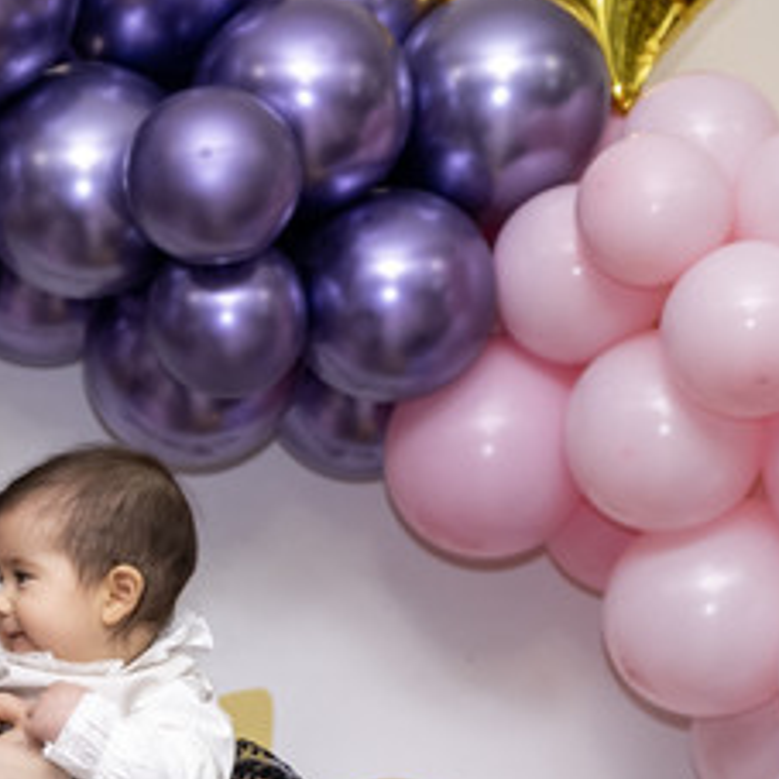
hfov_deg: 8.7
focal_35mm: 199
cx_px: -172
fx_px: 5067
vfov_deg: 8.8
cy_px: 678
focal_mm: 55
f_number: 2.8
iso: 1250
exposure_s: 1/160
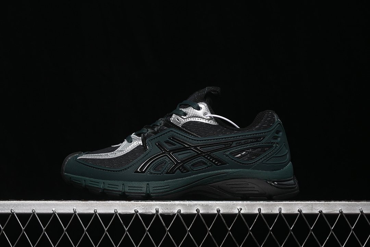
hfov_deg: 27.0
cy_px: 124
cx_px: 185
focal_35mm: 75
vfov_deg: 18.2
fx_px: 771
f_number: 6.3
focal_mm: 50
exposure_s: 1/50
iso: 160
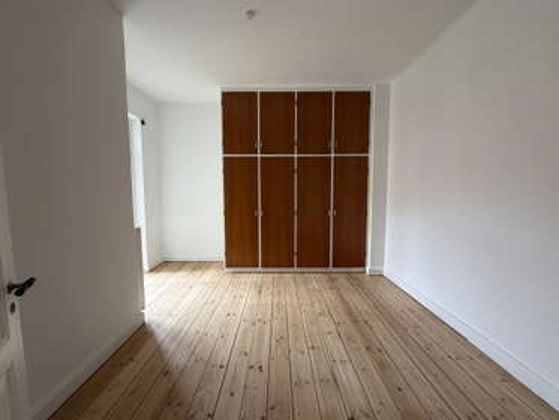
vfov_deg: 85.7
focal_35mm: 14
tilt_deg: -4.0
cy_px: 210
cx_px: 280
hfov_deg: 102.0
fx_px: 226
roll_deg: +0.4
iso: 200
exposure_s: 1/121
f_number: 2.2
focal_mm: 2.22
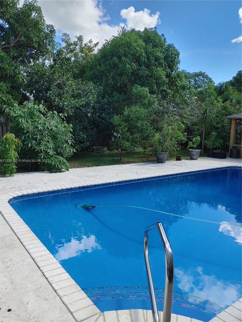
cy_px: 161
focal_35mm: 26
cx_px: 121
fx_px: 242
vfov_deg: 67.3
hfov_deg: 53.1
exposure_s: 1/775
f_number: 1.8
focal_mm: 4.81
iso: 50
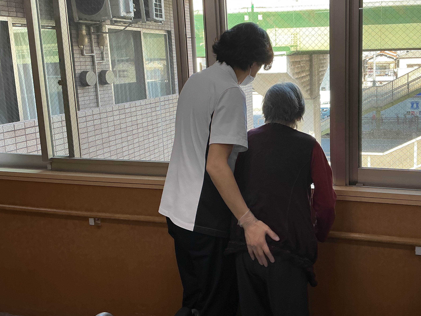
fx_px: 450
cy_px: 132
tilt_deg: -9.8
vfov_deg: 38.6
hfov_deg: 49.6
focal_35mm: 37
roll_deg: +2.4
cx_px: 267
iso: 25
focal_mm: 3
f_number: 1.8
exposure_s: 1/120
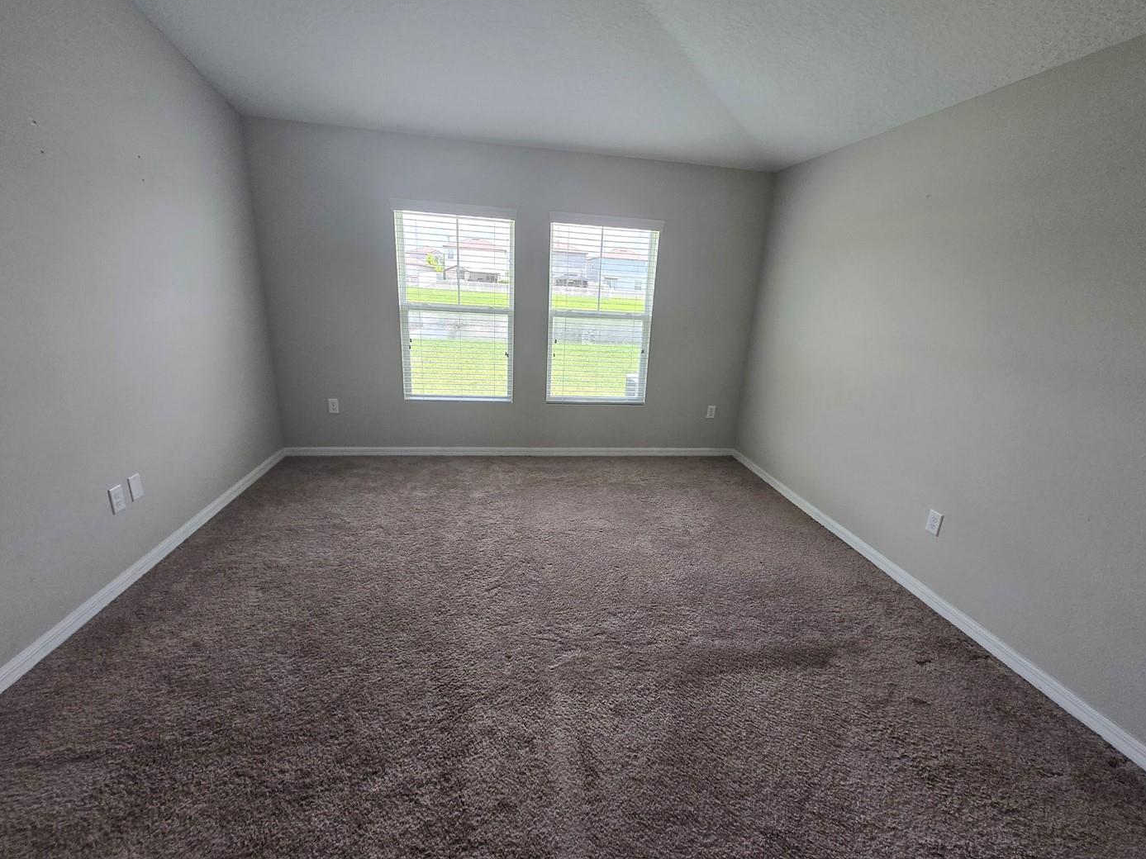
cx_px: 608
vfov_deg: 81.7
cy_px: 444
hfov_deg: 98.1
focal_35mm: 15
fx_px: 497
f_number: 2.2
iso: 64
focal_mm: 1.7
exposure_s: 1/60
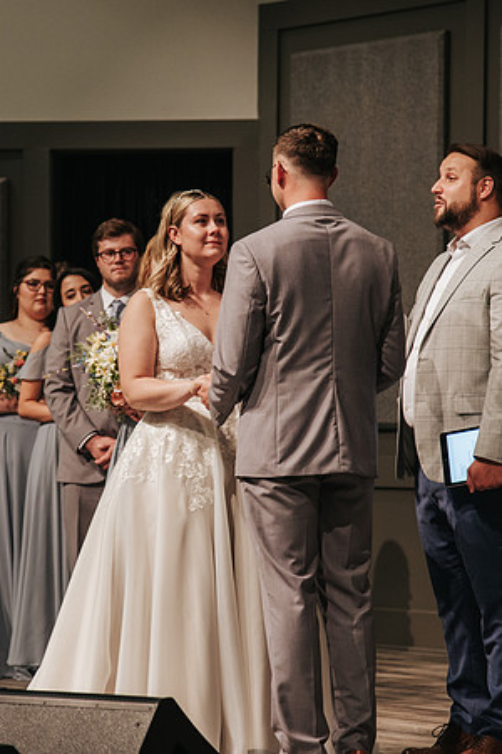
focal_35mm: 180
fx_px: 3770
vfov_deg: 11.4
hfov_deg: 7.6
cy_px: 322
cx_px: 193
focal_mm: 105
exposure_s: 1/200
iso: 1000
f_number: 4
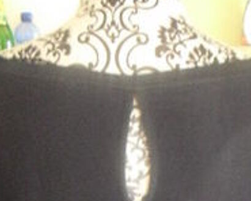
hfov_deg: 16.9
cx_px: 135
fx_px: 847
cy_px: 371
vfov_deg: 12.3
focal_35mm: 114
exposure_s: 1/13
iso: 800
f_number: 3.1
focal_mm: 6.3
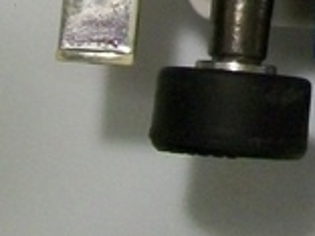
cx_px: 517
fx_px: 1683
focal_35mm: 185
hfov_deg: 10.2
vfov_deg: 7.8
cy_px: -143
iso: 160
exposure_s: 1/30
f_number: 2.7
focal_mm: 6
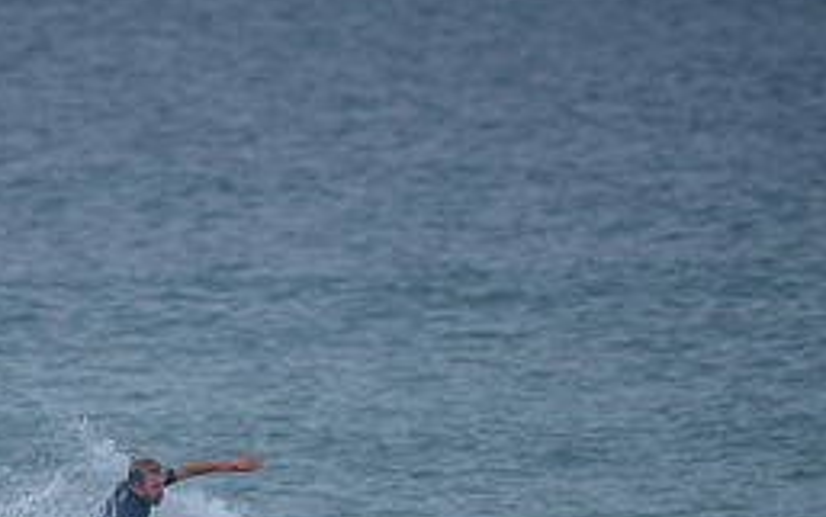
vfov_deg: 1.1
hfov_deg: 1.8
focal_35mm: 1149
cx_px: 90
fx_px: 25882
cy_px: 570
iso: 360
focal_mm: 500
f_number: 5.6
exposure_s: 1/2000
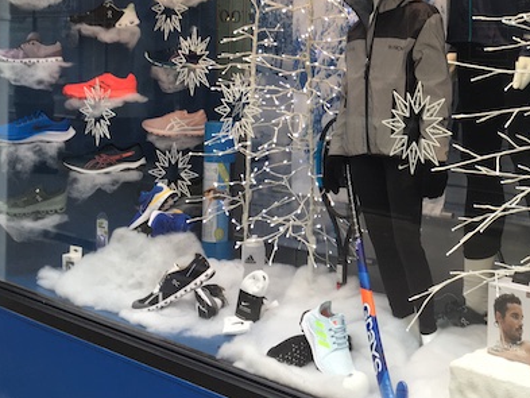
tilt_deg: -1.0
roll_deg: -0.4
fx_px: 904
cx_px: 461
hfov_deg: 31.4
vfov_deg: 24.2
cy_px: 46
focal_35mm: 59
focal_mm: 4.15
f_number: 2.2
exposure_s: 1/50
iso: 32
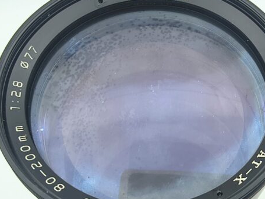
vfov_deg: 51.4
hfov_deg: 65.1
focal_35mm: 27
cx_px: 147
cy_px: 99
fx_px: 207
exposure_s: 1/100
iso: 135
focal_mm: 1.83
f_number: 2
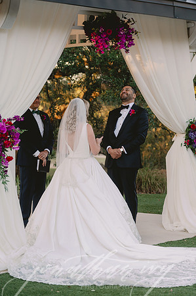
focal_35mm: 105
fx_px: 859
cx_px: 98
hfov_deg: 13.0
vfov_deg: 19.5
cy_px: 148
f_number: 2.8
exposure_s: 1/400
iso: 500
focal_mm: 105
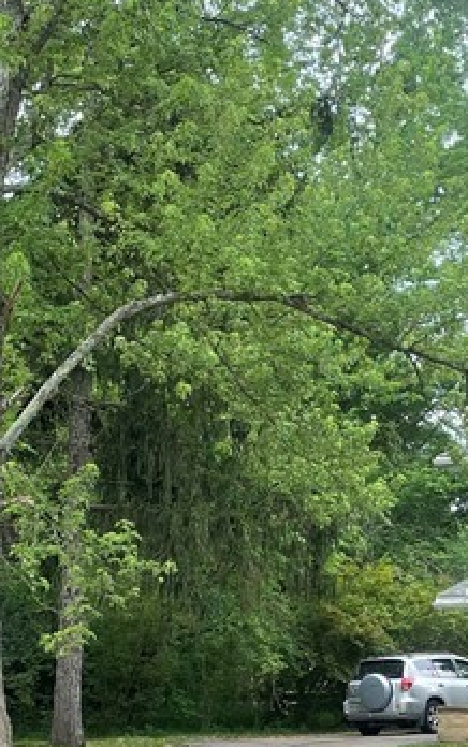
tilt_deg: -0.1
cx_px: 309
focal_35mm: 81
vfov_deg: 24.7
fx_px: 1650
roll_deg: -0.7
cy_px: 685
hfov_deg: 16.1
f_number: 1.6
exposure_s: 1/178
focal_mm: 4.2
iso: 40
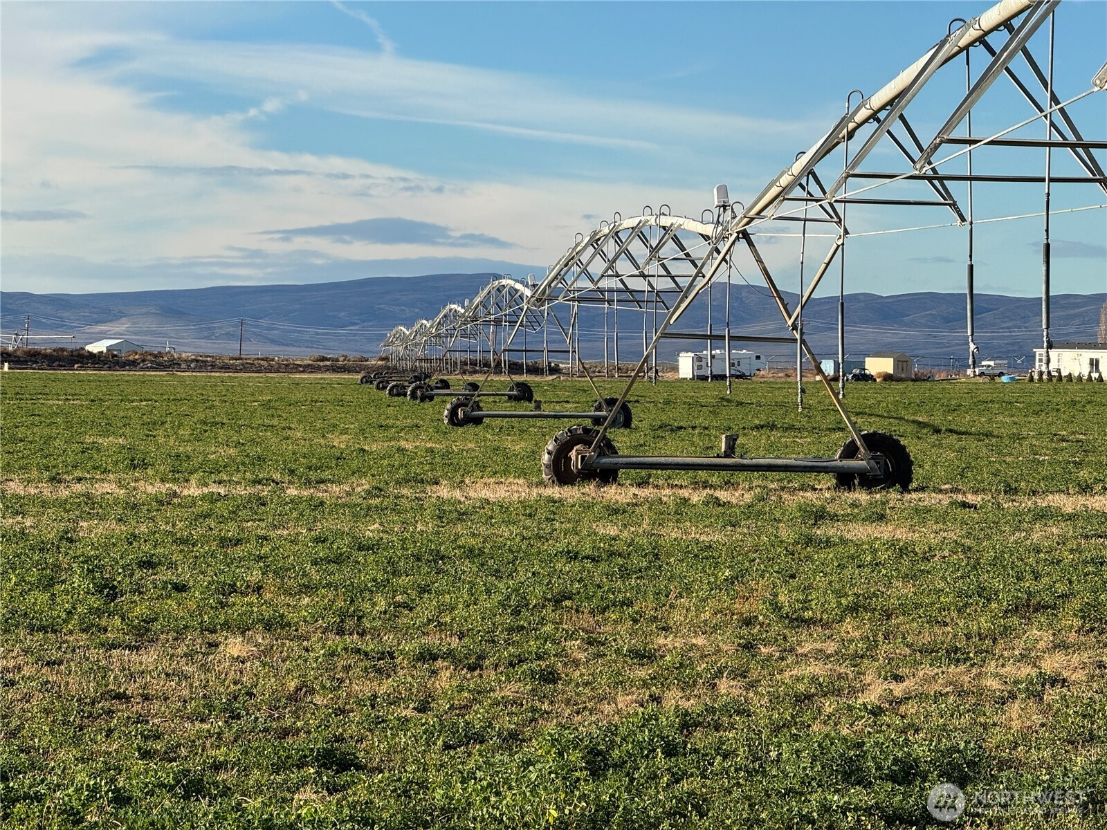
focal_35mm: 120
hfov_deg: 16.4
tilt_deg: -0.8
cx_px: 554
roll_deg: -0.9
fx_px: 3838
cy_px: 415
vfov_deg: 12.3
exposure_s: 1/1186
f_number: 2.8
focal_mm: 15.66
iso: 50
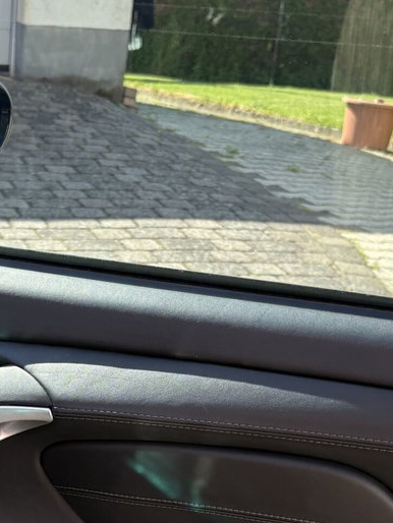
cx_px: 87
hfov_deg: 21.1
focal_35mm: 69
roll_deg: -5.3
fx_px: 1044
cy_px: 452
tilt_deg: -23.5
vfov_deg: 27.3
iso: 50
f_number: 1.6
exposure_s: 1/701
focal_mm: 5.96
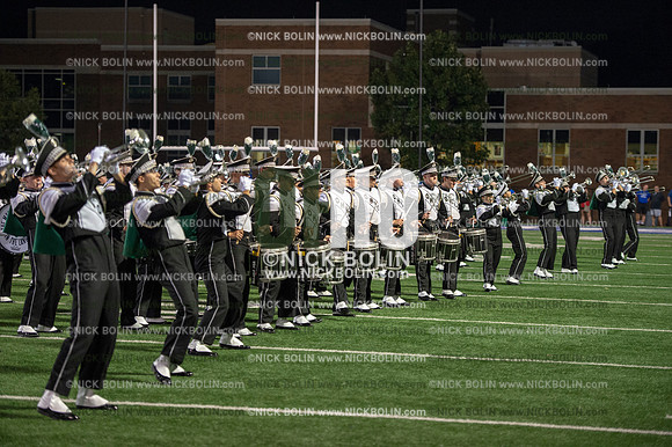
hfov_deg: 20.0
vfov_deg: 13.4
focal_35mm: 102
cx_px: 336
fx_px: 1903
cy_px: 224
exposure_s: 1/400
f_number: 2.8
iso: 4000
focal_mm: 102
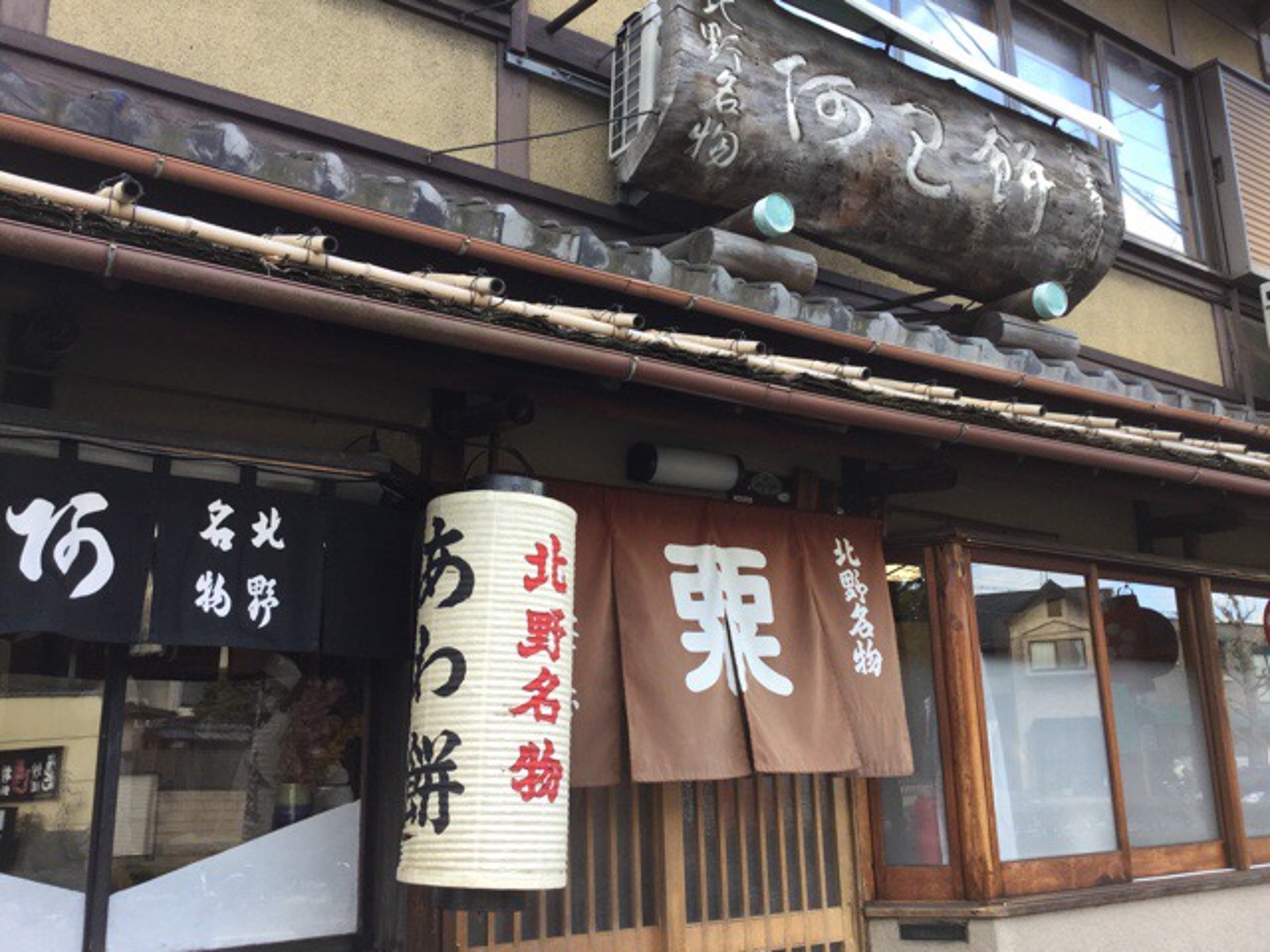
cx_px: 635
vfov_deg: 45.4
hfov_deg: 58.4
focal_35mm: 31
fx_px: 1137
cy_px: 476
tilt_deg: +13.9
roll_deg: -1.0
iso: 32
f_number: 2.4
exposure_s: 1/120
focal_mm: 3.3
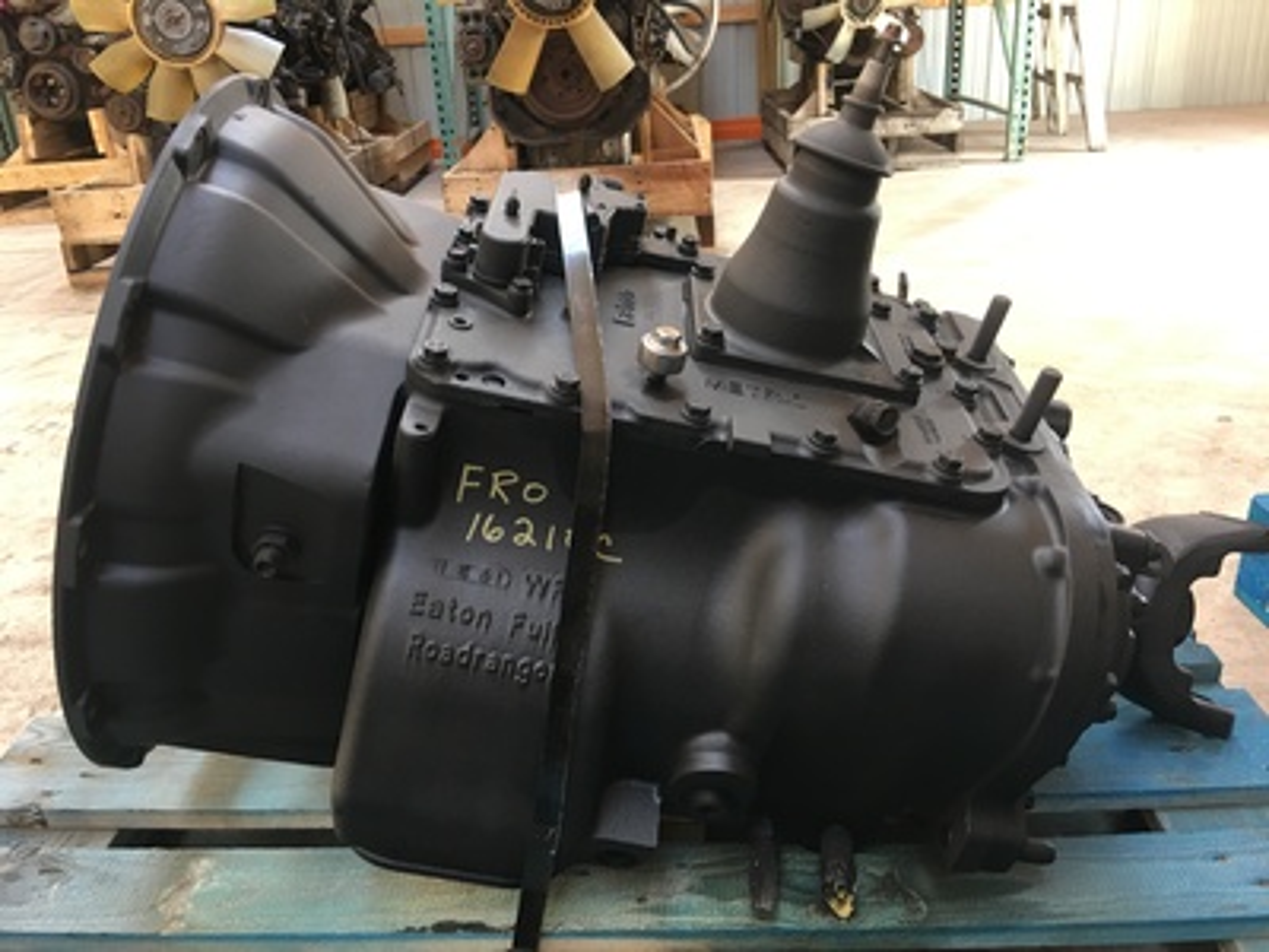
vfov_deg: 48.2
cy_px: 476
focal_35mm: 29
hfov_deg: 61.7
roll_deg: +4.8
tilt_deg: -23.6
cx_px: 634
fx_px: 1063
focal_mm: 4.15
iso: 32
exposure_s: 1/15
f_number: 2.2
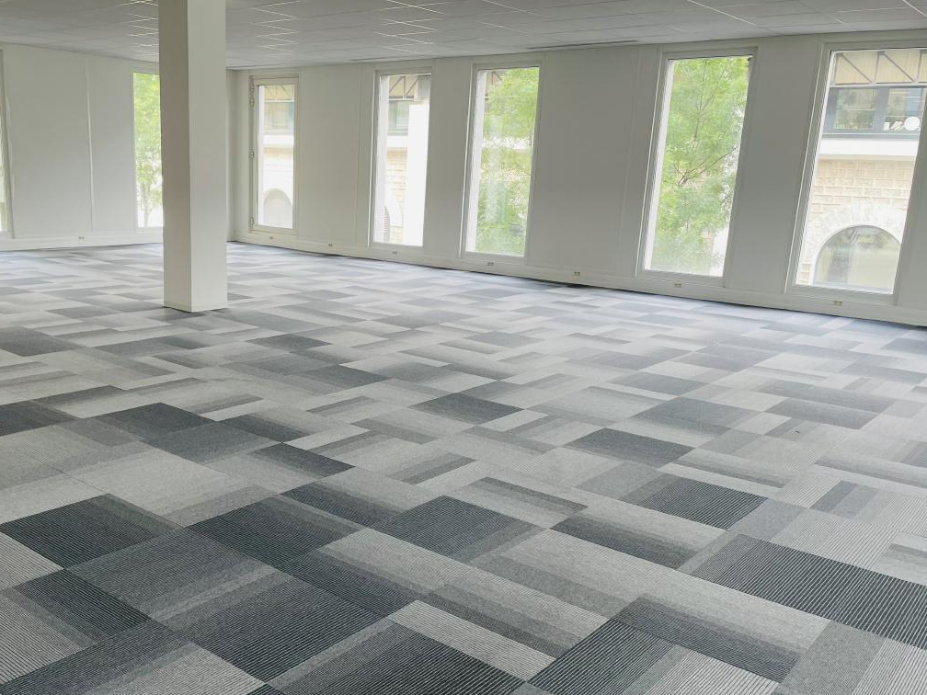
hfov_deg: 54.8
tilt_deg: -14.1
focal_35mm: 33
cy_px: 390
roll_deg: -2.2
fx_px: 884
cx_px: 358
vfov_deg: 42.9
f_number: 1.6
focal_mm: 4.2
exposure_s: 1/121
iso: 50
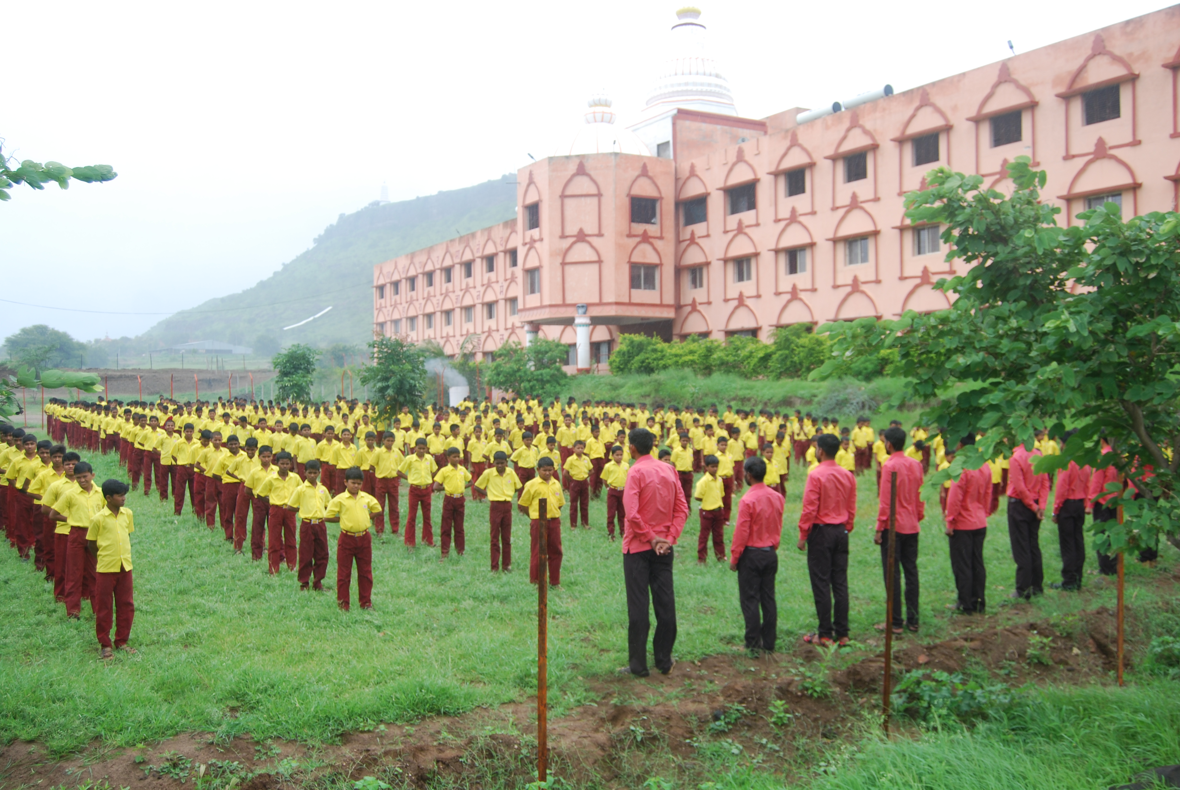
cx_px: 590
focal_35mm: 33
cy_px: 395
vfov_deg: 40.1
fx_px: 1083
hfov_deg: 57.2
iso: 100
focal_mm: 22
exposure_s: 1/160
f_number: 6.3
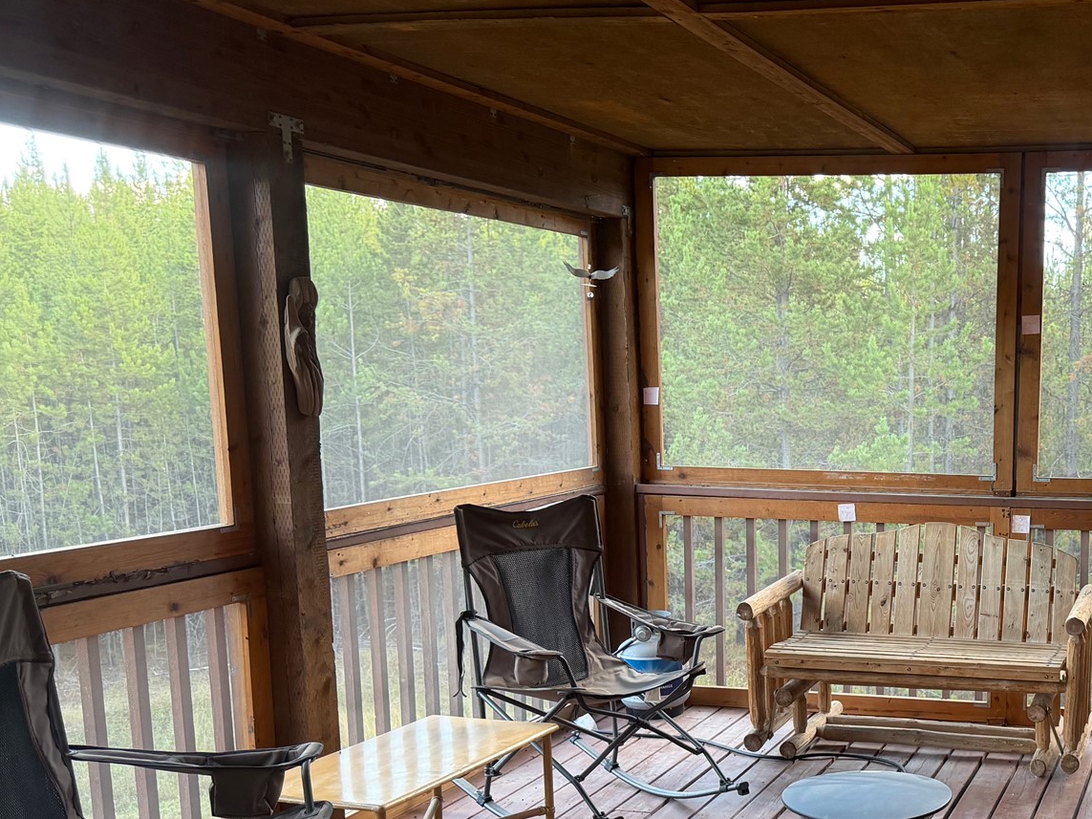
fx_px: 1356
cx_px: 946
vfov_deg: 33.0
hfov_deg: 41.0
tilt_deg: -8.6
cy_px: 601
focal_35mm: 43
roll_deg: -0.6
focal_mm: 6.76
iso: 200
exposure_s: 1/107
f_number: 1.78
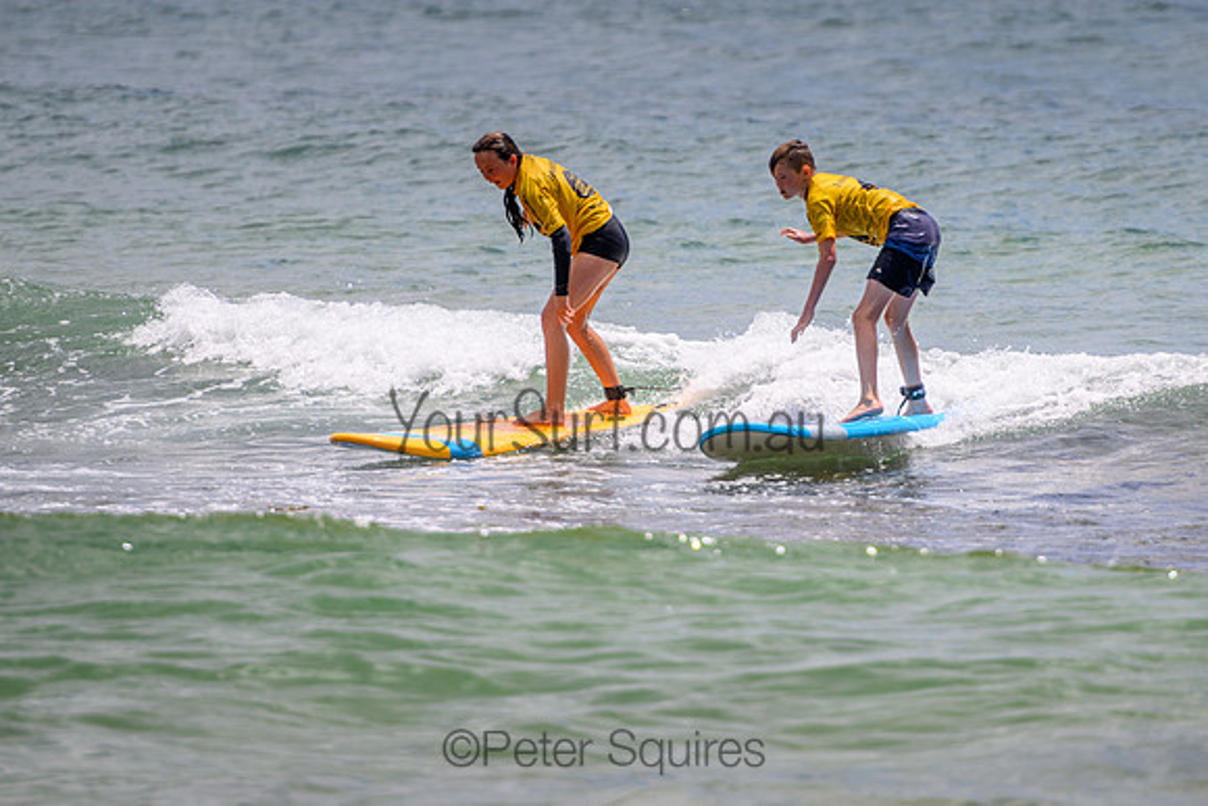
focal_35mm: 550
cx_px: 770
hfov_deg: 3.7
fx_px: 18455
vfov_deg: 2.5
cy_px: 404
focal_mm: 400
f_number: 5.6
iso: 160
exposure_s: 1/2000
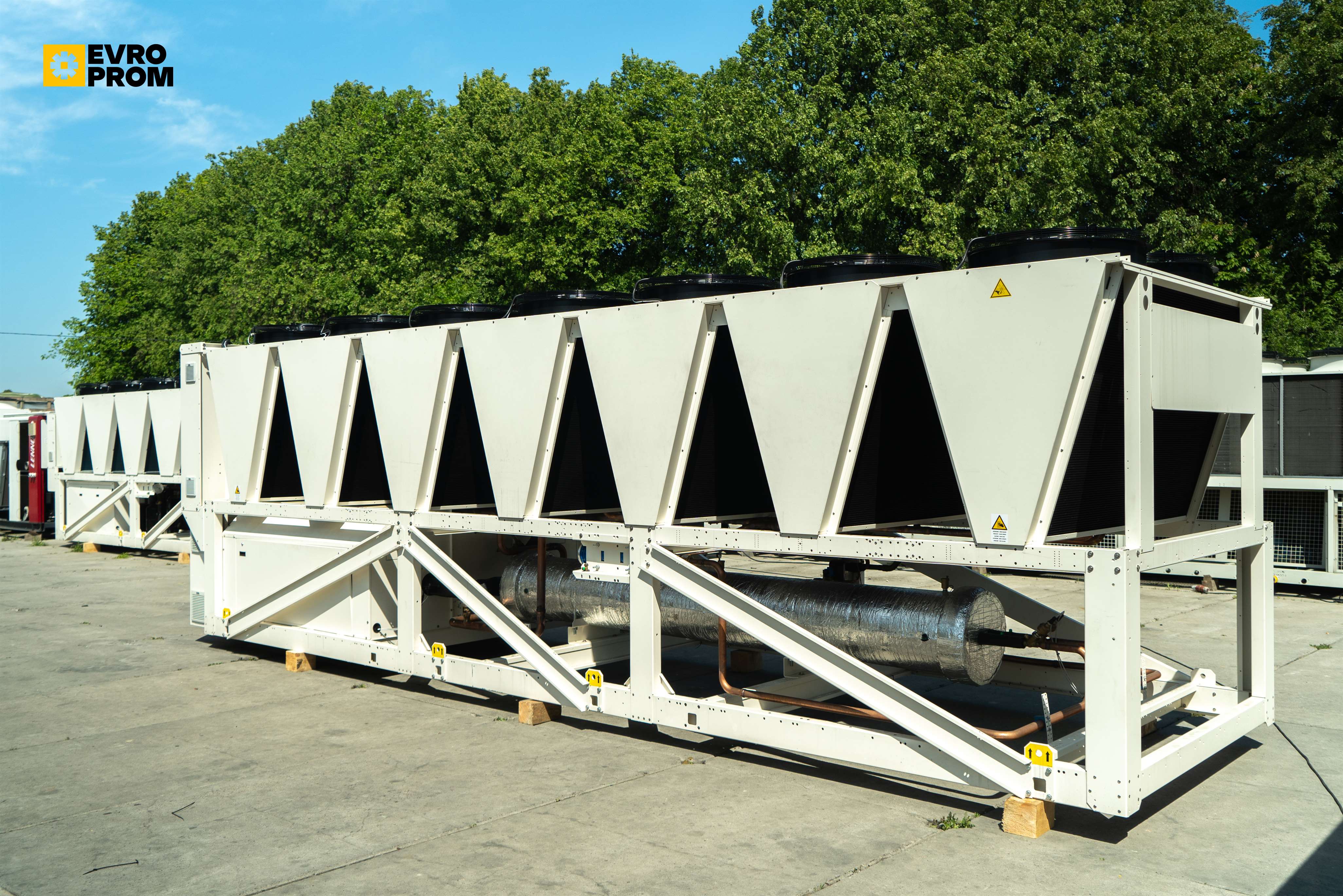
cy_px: 448
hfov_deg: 60.3
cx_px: 672
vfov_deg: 42.3
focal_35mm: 31
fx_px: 1156
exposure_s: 1/125
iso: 100
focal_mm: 31
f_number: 4
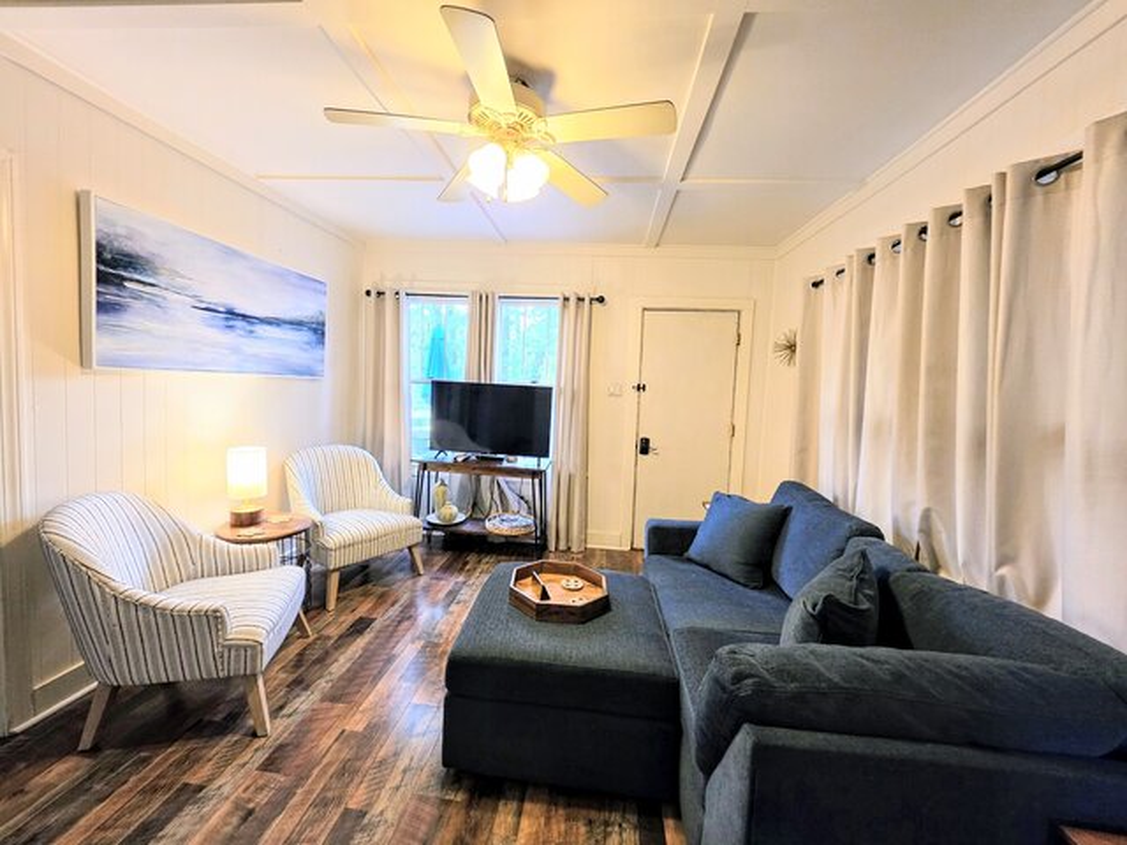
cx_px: 564
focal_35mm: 13
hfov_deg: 106.2
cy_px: 422
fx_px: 423
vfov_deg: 89.9
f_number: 1.9
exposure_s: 1/60
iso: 250
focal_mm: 2.2
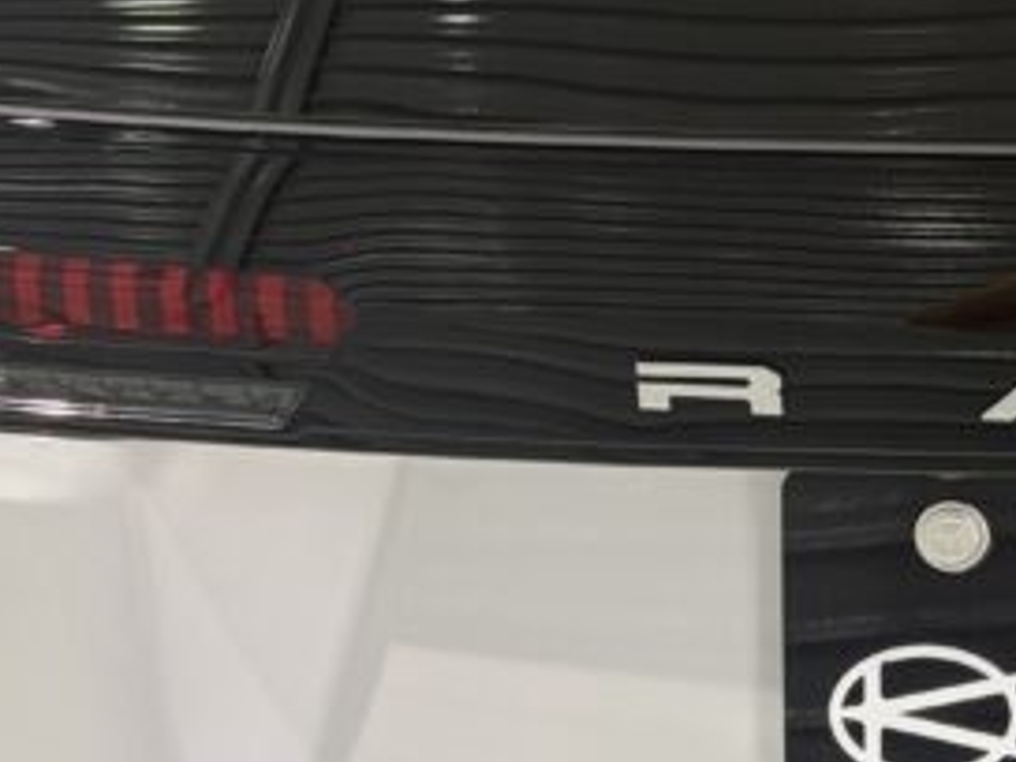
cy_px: -131
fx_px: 2876
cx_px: 1315
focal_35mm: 98
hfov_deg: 18.6
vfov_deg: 14.6
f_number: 1.6
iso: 125
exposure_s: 1/120
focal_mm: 5.96
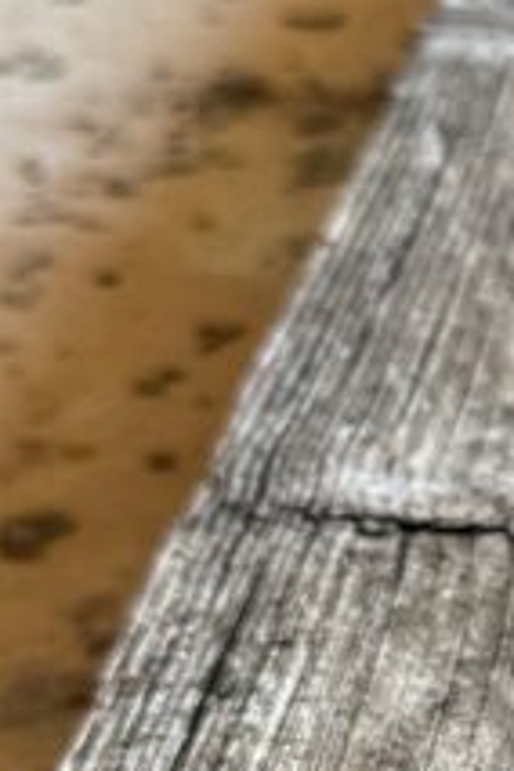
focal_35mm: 120
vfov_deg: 16.7
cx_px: 1097
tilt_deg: -32.0
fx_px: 2570
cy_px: 767
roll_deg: -0.9
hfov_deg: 10.3
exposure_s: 1/121
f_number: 1.78
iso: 80
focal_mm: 6.76
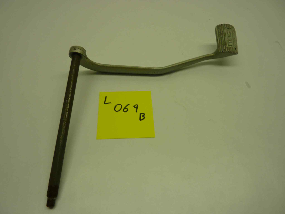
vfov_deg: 54.9
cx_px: 142
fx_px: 206
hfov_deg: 69.4
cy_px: 107
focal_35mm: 25
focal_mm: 4.1
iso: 80
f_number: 3.3
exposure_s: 1/60
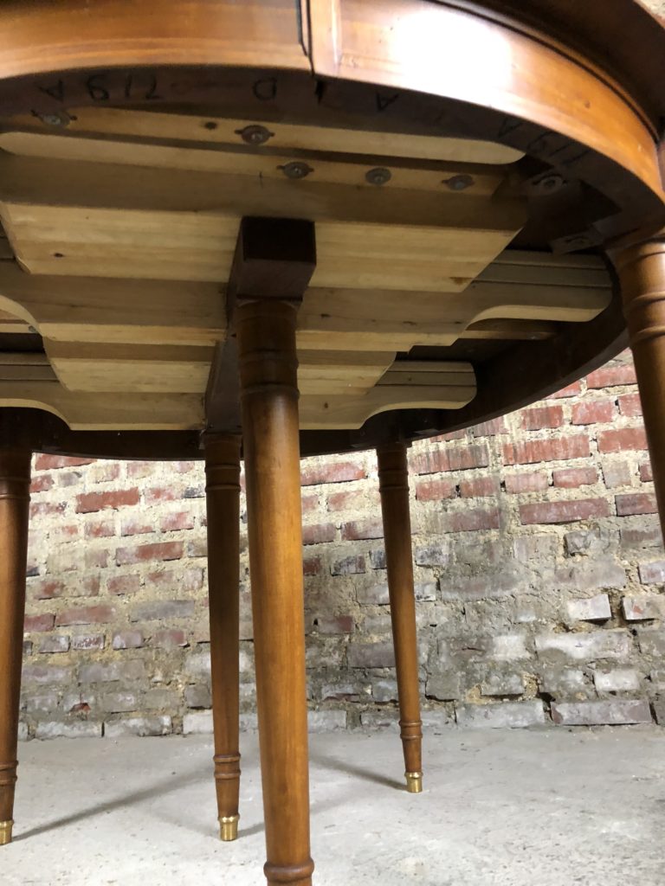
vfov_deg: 63.4
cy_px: 443
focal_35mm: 28
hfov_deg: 49.7
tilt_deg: +12.7
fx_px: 717
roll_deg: +4.4
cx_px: 332
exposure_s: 1/7
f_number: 1.8
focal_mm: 4
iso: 80
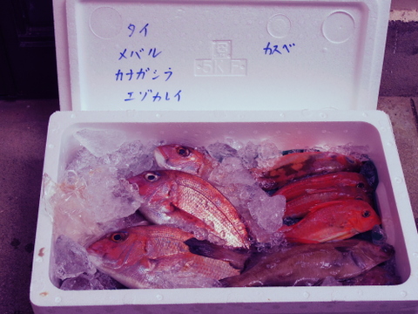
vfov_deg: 24.0
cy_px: 157
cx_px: 209
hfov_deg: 31.7
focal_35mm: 61
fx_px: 737
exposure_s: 1/160
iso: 125
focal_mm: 11.1
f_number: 4
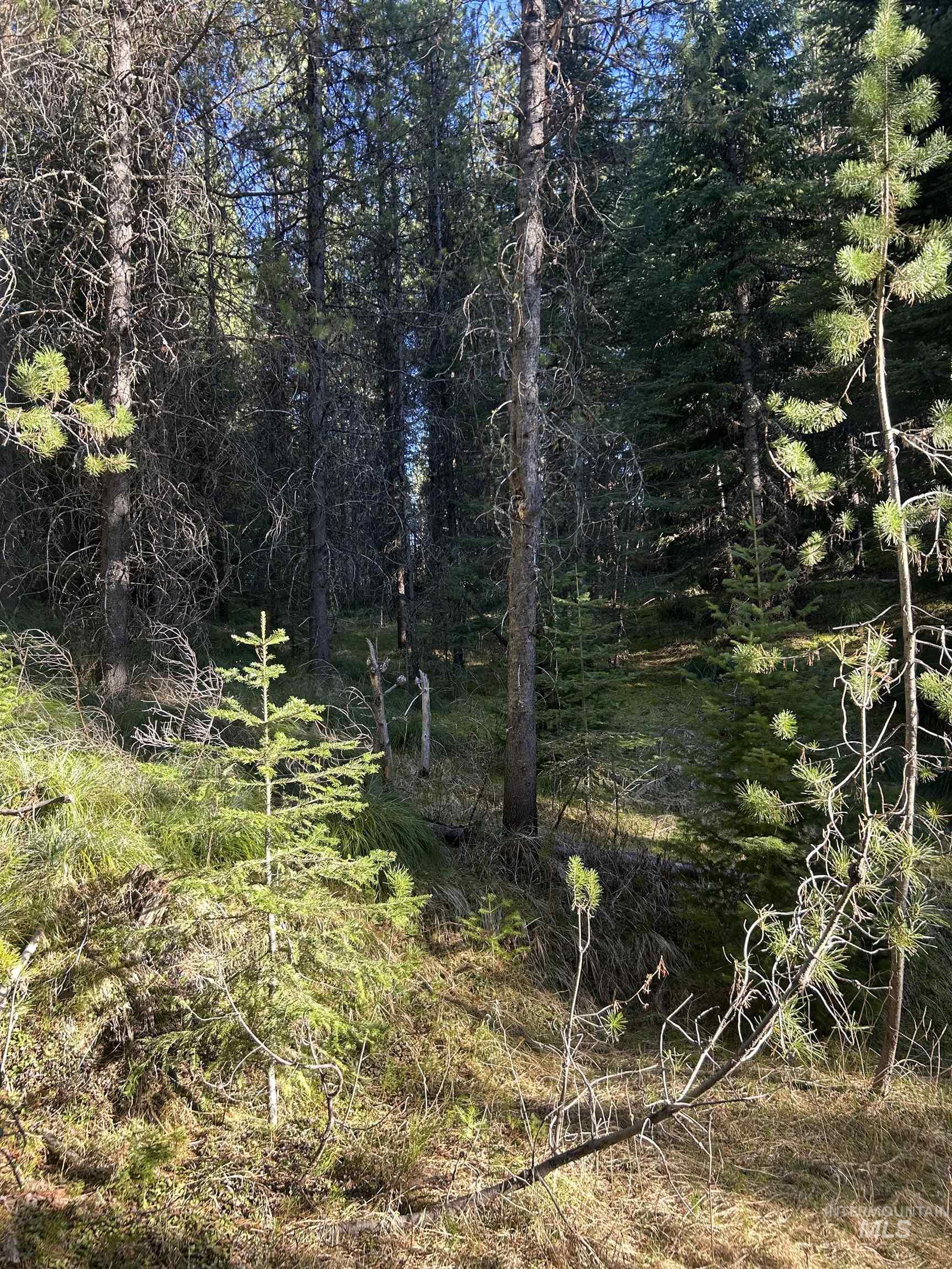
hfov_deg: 53.1
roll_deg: +2.1
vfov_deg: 67.3
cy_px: 634
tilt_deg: +3.4
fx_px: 953
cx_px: 476
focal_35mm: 26
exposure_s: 1/193
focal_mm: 5.7
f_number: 1.5
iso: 40
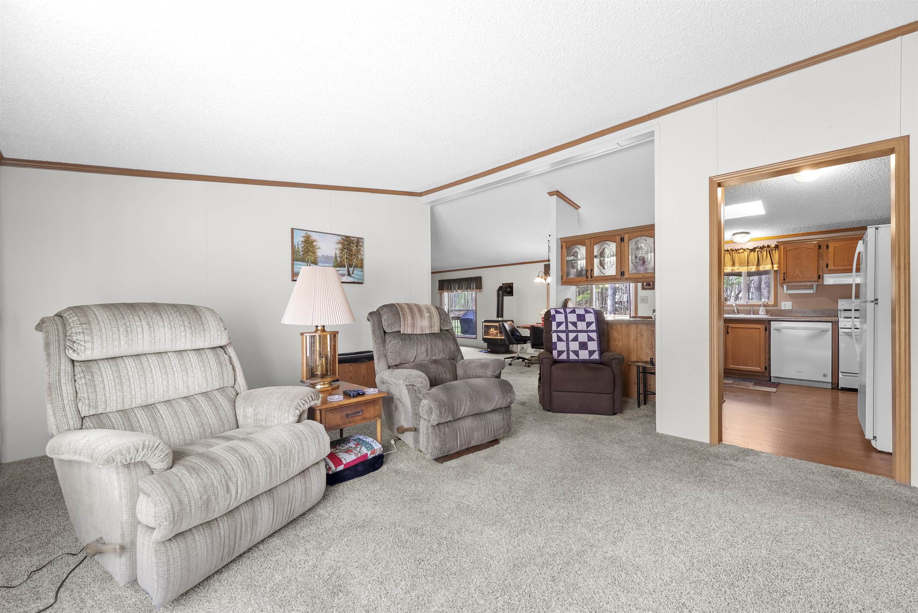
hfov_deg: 104.2
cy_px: 306
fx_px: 357
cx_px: 459
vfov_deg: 81.3
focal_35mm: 14
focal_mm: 14
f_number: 9
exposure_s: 1/5
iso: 2000
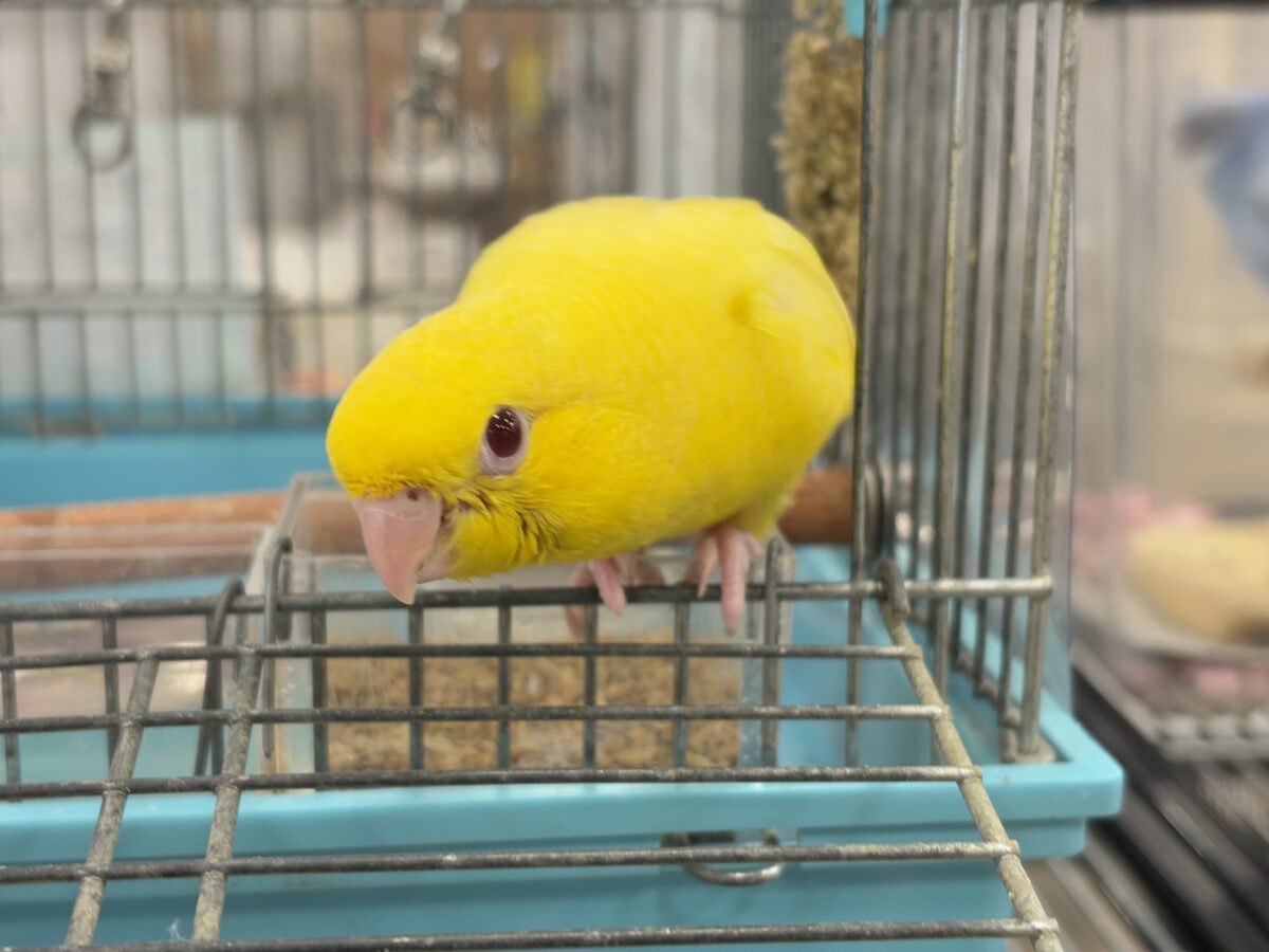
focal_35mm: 52
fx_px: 1906
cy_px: 476
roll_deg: +1.4
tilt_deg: -11.3
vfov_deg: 28.0
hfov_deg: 36.8
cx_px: 634
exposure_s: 1/50
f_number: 1.6
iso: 50
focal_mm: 5.96
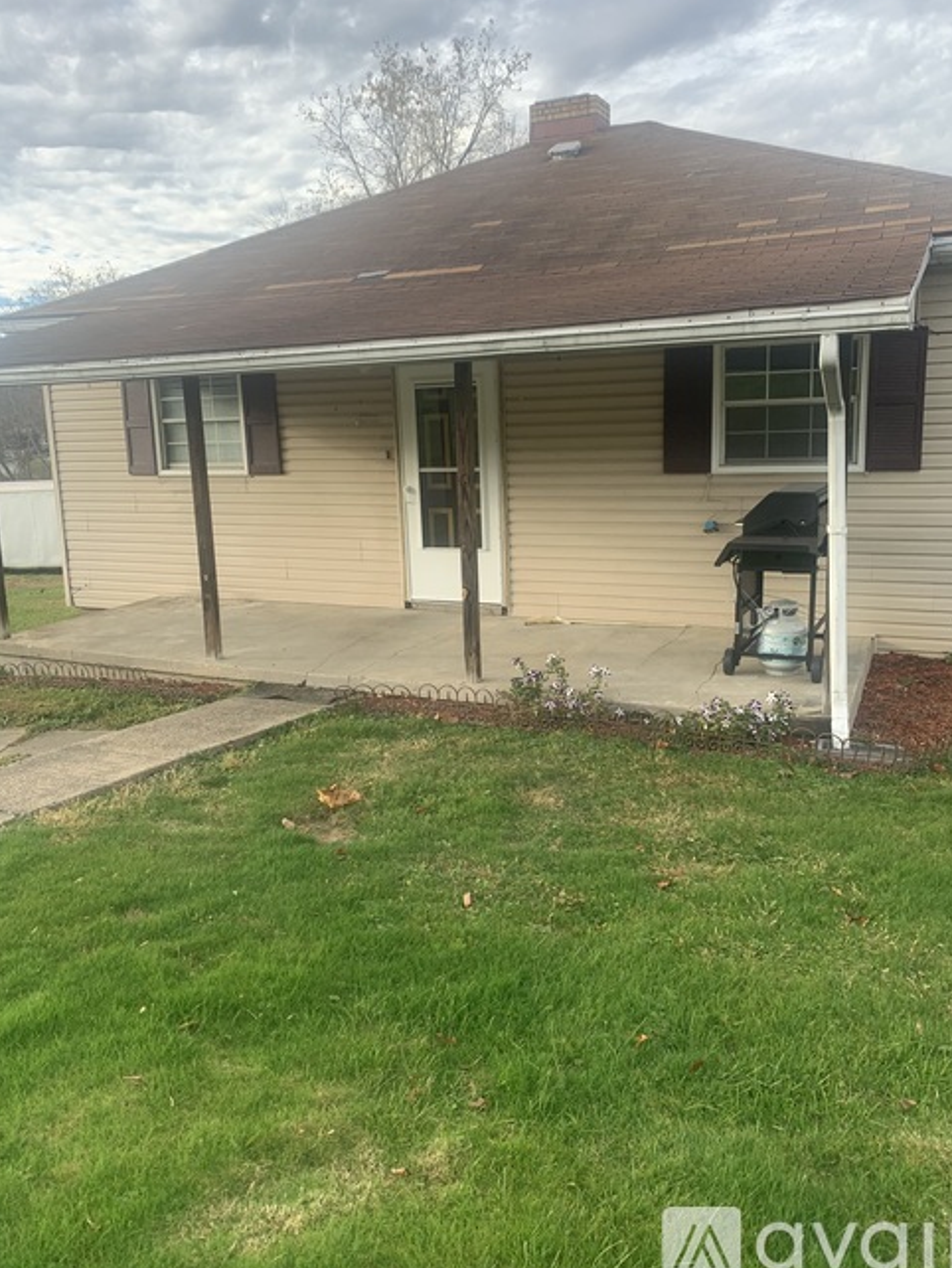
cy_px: 627
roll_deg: -0.3
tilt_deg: -7.9
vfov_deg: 65.3
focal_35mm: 27
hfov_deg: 51.4
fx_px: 989
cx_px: 488
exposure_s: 1/455
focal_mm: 4.25
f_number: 1.8
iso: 25
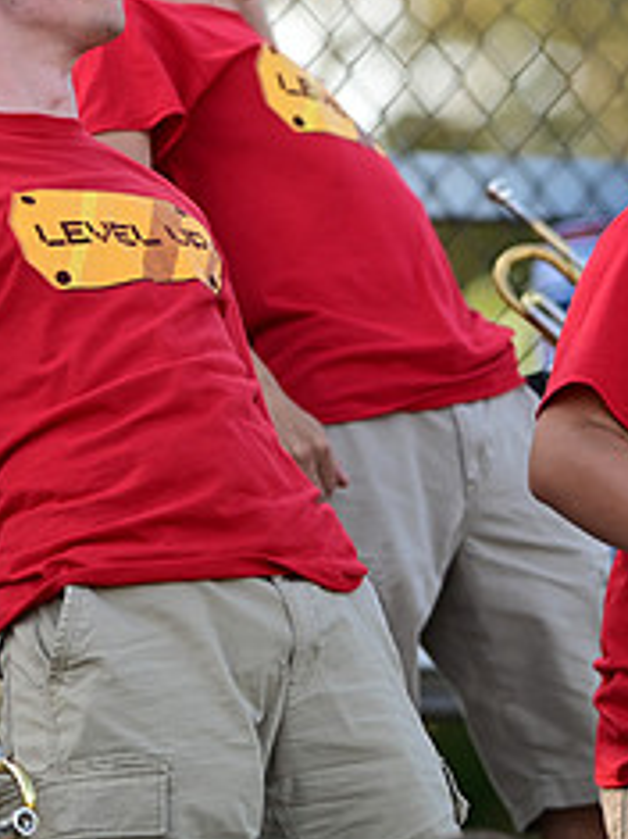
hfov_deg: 2.1
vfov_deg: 2.8
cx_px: 731
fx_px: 17263
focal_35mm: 713
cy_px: 321
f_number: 2.8
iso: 560
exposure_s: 1/1600
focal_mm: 300
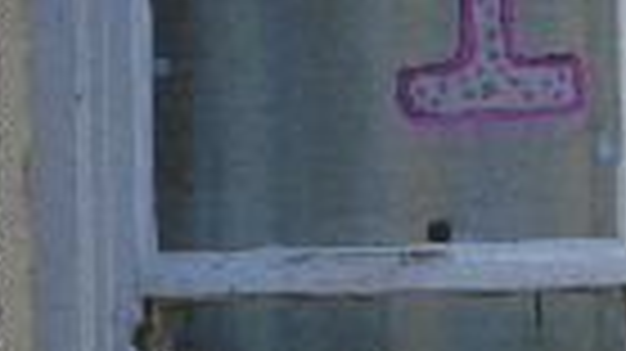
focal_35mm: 158
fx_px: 2621
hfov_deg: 13.5
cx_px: 601
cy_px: 302
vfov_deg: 7.6
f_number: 4.5
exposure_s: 1/320
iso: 100
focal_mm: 8.7
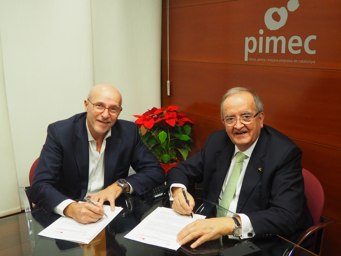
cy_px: 126
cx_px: 171
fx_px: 345
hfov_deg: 52.6
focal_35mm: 35
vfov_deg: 40.7
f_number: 3.7
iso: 1600
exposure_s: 1/60
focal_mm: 17
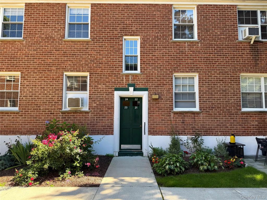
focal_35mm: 24
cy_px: 100
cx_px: 134
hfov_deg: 71.6
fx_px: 185
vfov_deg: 56.8
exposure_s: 1/389
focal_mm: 6.76
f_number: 1.78
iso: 80
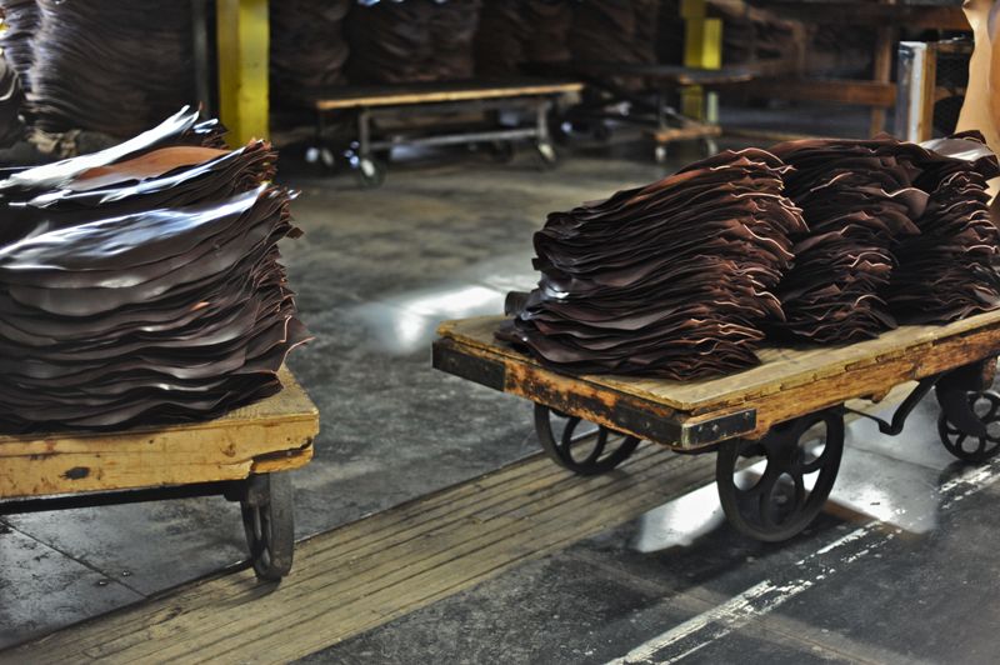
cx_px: 500
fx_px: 1388
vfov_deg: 26.9
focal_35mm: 50
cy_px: 332
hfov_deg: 39.6
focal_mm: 50
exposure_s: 1/60
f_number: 1.8
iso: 1250
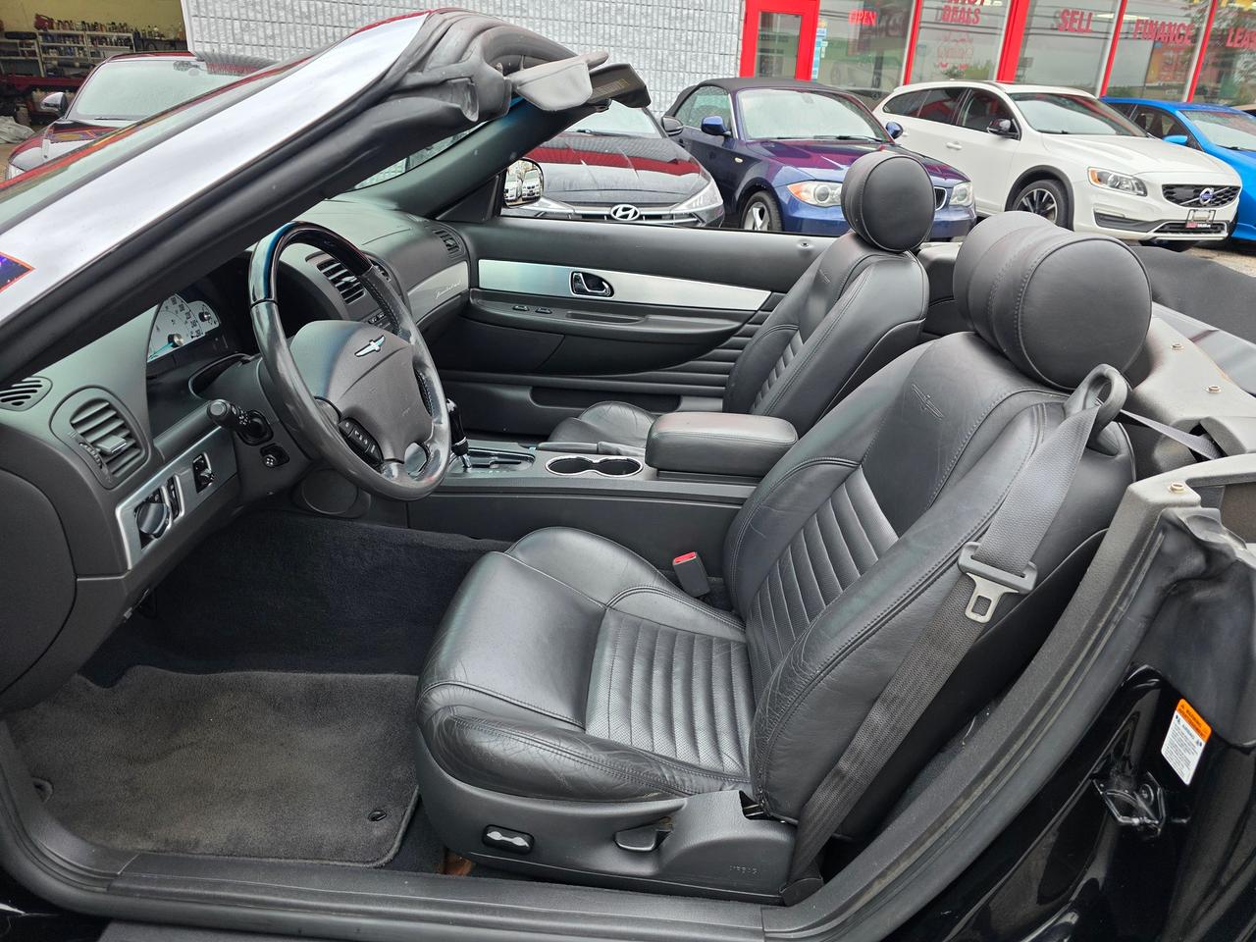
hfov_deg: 73.9
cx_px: 628
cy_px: 471
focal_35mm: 23
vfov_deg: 58.9
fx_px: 835
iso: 40
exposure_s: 1/180
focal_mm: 6.3
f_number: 1.7
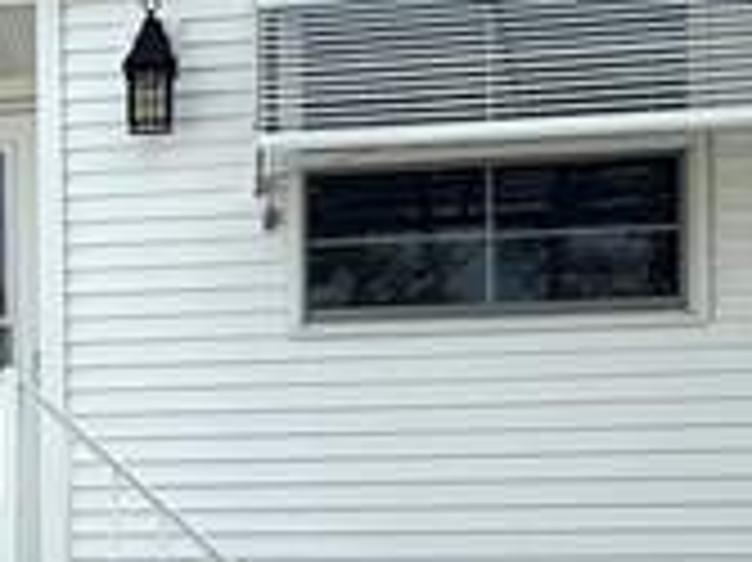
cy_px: 535
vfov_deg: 21.3
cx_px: -36
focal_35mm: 67
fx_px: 1454
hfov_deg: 27.0
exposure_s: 1/1145
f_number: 2.2
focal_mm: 2.22
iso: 20
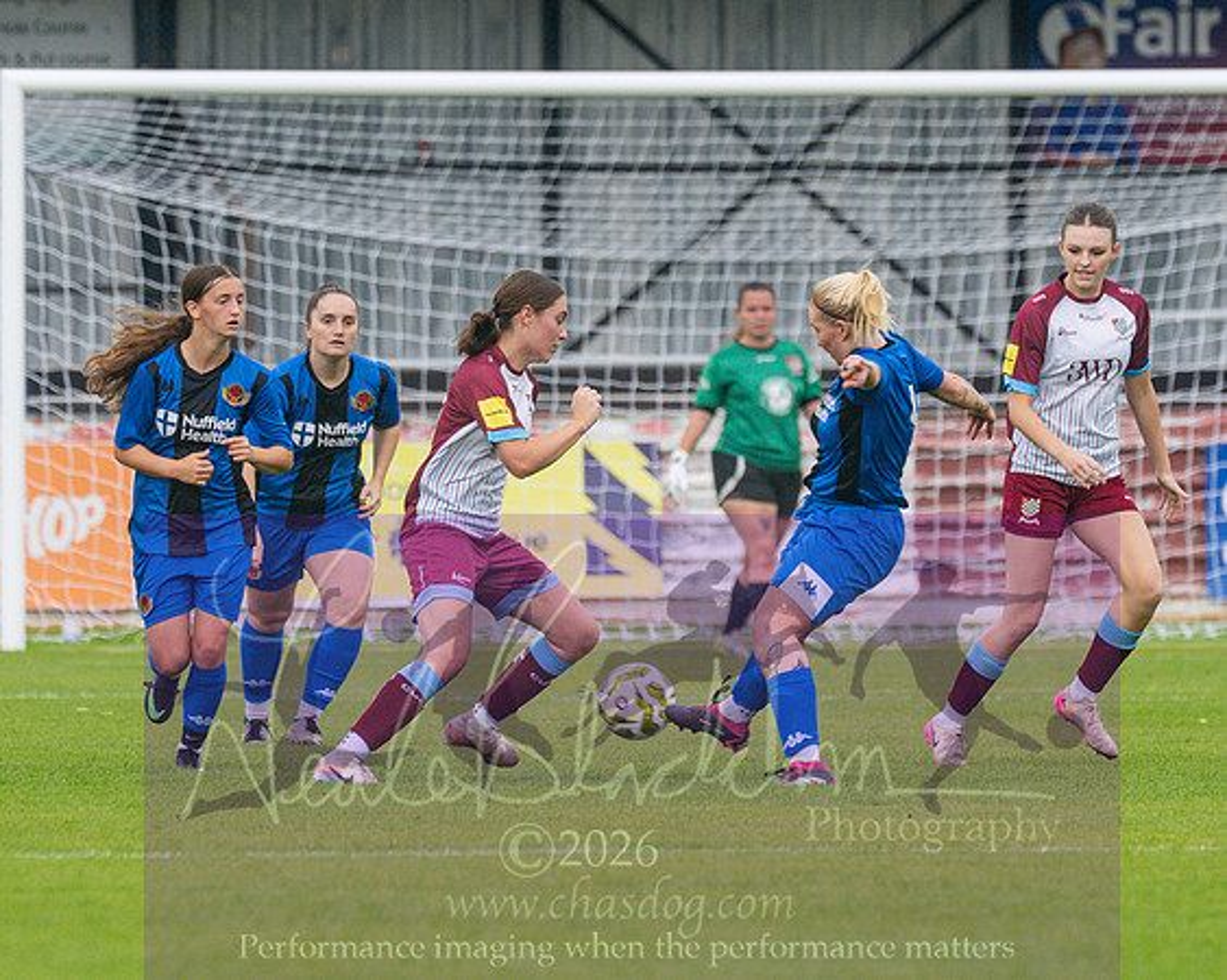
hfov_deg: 2.7
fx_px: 26163
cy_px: 596
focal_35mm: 721
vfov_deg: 2.1
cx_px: 563
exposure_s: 1/1000
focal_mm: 300
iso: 400
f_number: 4
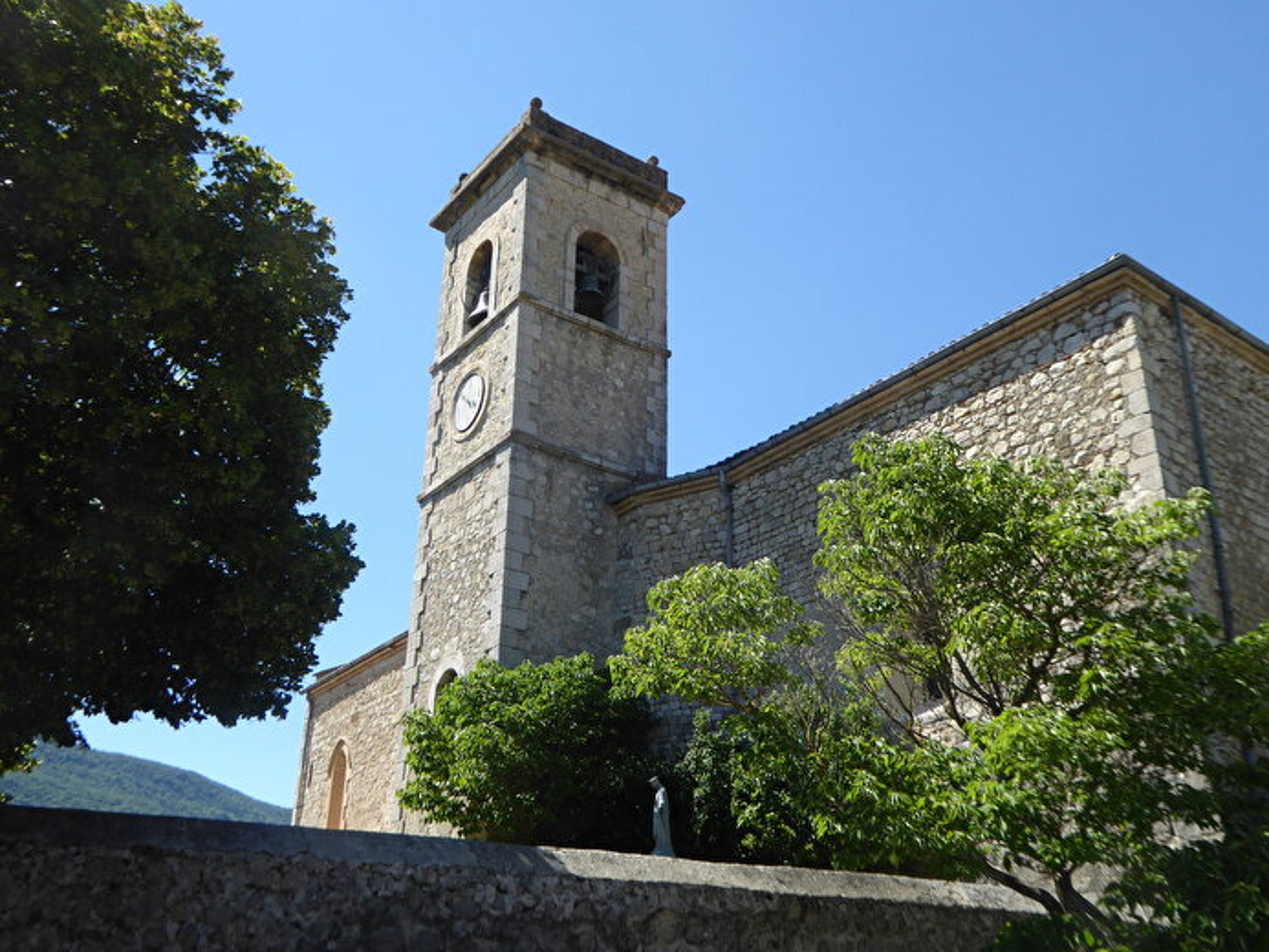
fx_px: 1247
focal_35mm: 34
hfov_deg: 53.9
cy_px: 476
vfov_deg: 41.8
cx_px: 634
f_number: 3.6
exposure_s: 1/500
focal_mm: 5.8
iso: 100
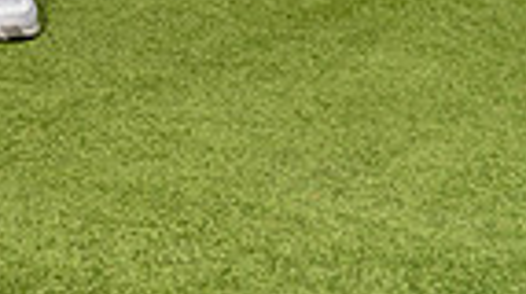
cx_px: -11
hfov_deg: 15.9
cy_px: -496
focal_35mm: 132
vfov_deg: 8.2
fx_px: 1839
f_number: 7.1
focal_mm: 40
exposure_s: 1/250
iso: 200
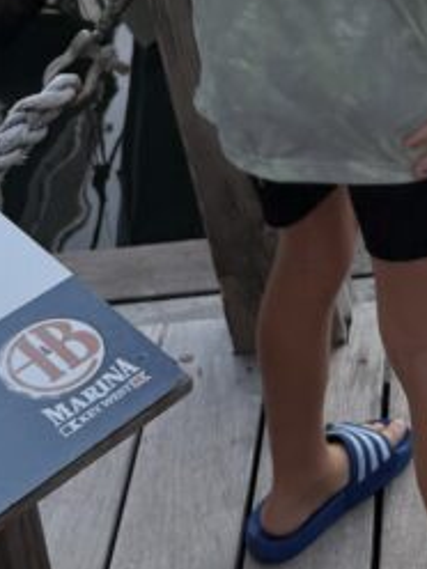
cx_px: 574
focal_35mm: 99
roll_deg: +4.3
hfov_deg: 14.3
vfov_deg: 17.7
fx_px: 1628
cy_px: -294
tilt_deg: -14.6
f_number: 1.78
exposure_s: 1/121
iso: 80
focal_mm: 6.76
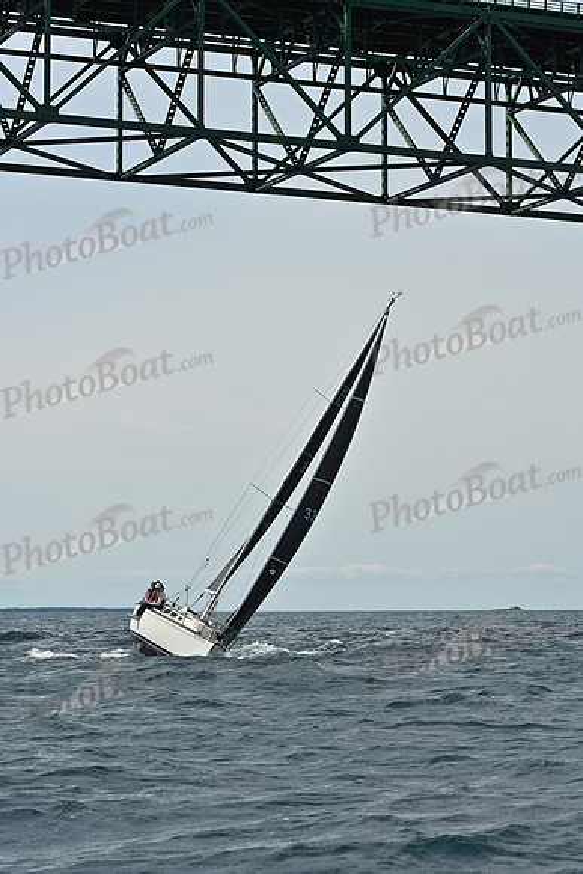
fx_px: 2428
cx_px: 292
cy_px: 437
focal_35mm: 100
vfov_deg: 20.4
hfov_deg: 13.7
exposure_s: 1/1250
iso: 320
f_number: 8
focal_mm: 100
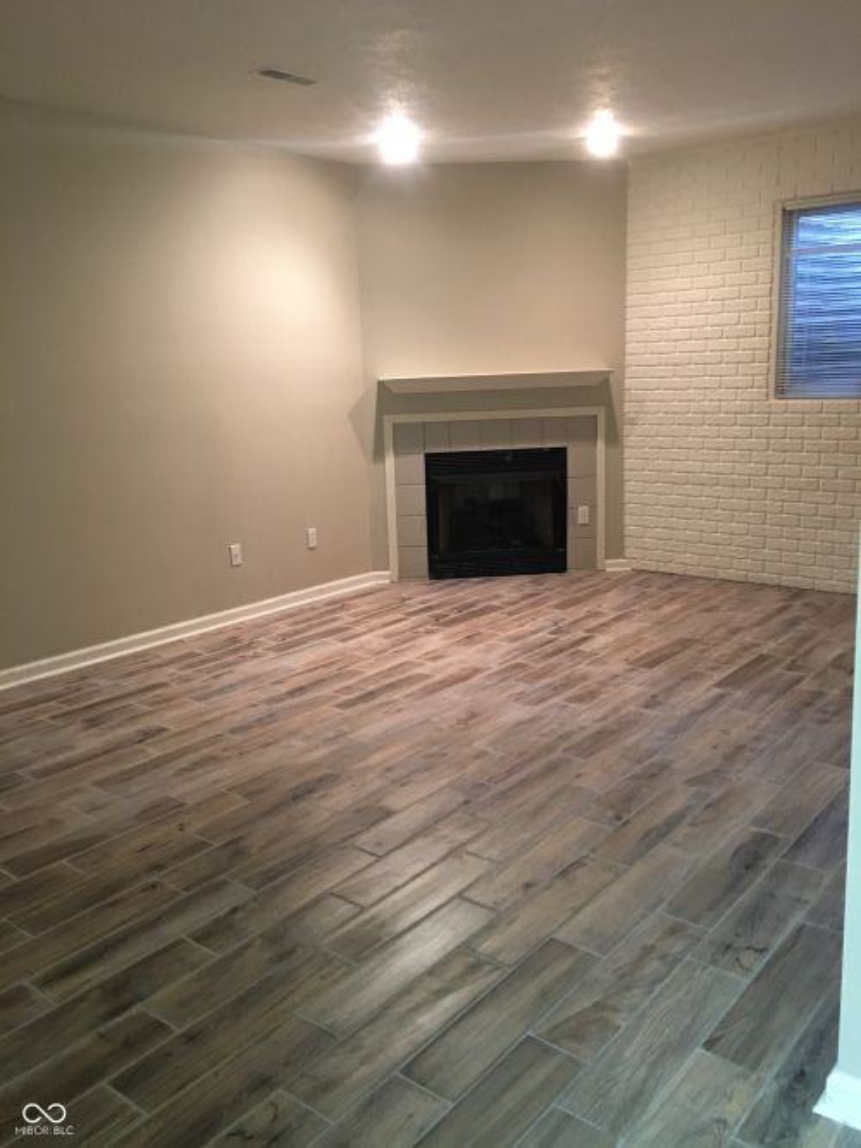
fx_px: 962
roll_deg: +2.5
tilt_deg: -11.1
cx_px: 430
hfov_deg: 48.2
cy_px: 574
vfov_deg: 61.7
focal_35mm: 29
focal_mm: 4.15
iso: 64
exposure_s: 1/4
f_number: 2.2
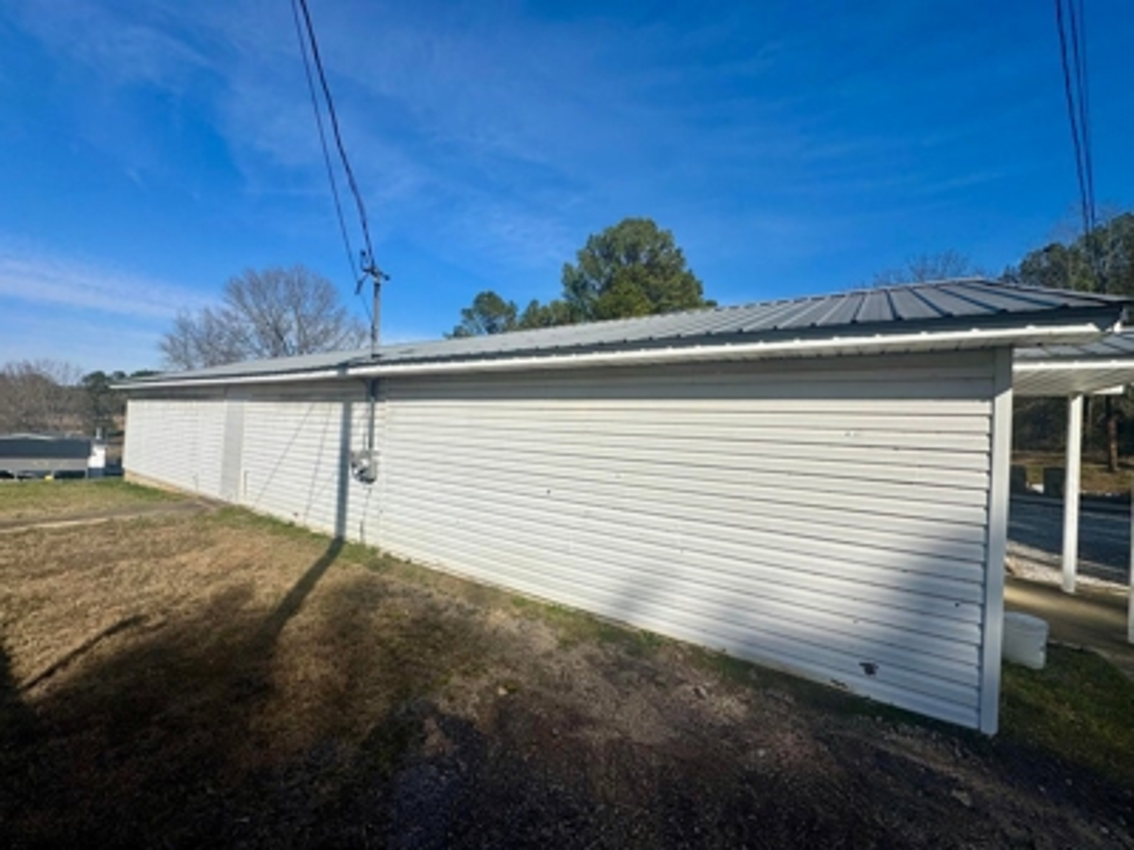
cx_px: 567
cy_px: 425
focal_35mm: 14
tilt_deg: +1.6
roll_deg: -2.2
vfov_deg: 85.7
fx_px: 459
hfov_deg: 102.1
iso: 32
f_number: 2.2
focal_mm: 2.22
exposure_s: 1/3717
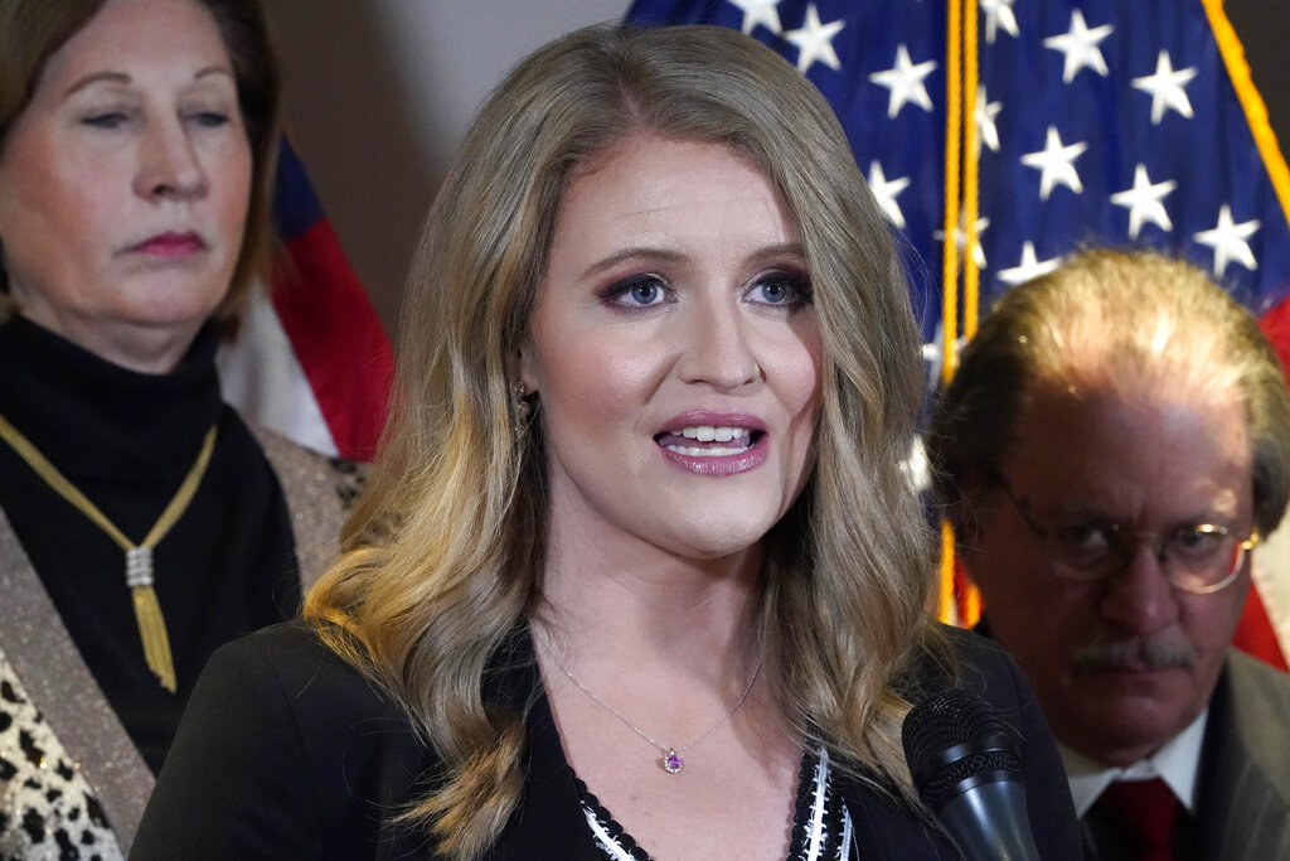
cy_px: 430
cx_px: 645
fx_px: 7167
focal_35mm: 200
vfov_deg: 6.9
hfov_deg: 10.3
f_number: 10
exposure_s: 1/250
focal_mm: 200
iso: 12800
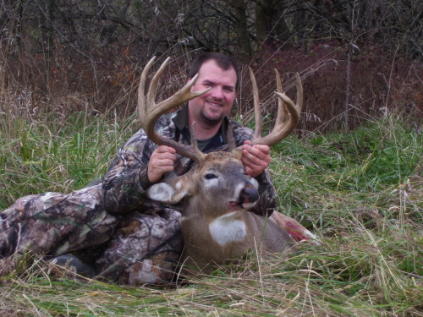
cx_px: 212
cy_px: 158
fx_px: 1356
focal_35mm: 111
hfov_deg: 17.7
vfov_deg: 13.3
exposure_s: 1/180
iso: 80
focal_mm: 18
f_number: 4.6
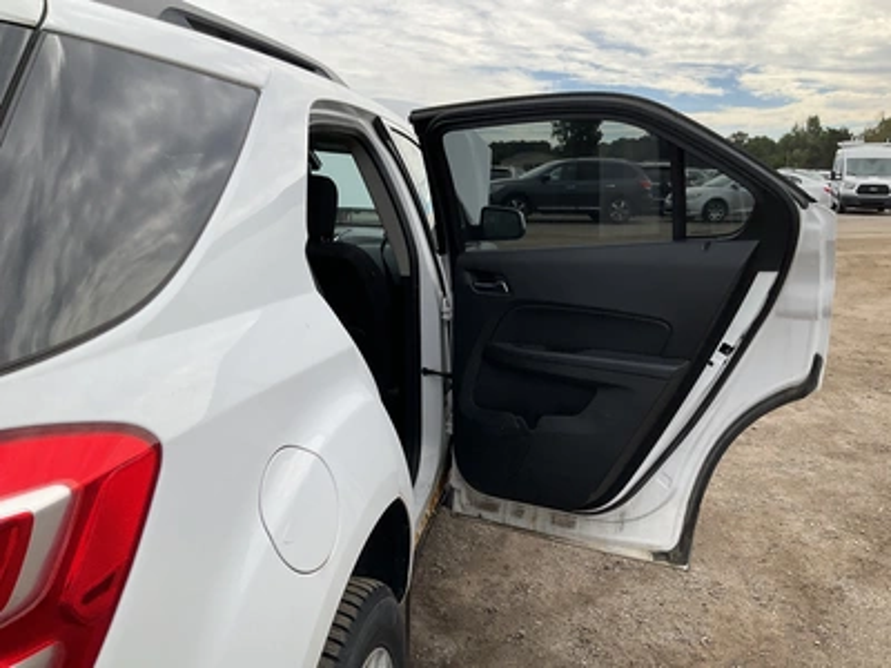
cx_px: 446
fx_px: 746
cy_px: 334
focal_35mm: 29
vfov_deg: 48.2
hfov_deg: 61.7
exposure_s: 1/1786
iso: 25
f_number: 1.8
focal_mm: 3
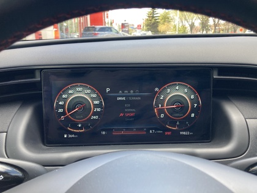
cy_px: 96
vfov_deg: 49.7
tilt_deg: -16.0
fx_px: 208
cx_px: 128
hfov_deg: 63.4
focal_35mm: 28
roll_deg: +0.5
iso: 40
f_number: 1.8
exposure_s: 1/121
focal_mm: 3.99
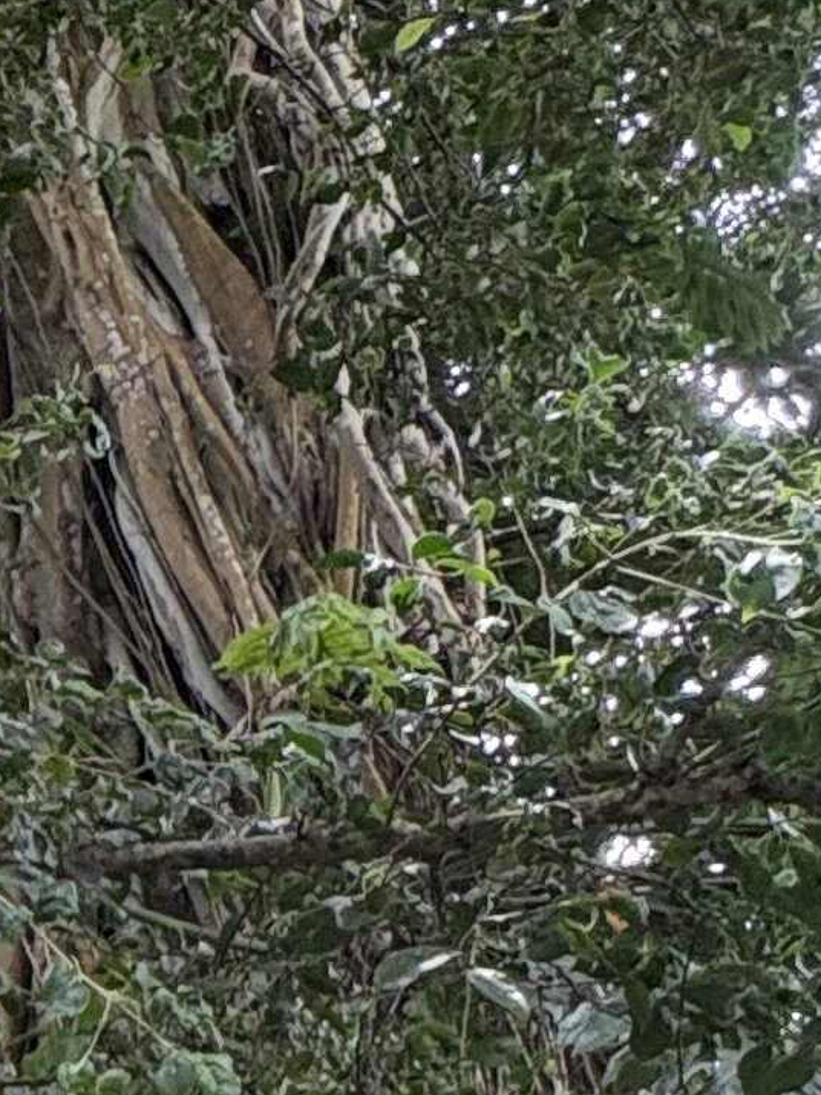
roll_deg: +4.4
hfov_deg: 13.0
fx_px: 2499
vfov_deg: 22.7
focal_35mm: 79
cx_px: -1256
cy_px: 1329
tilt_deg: +27.9
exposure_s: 1/99
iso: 160
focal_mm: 2.22
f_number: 2.2
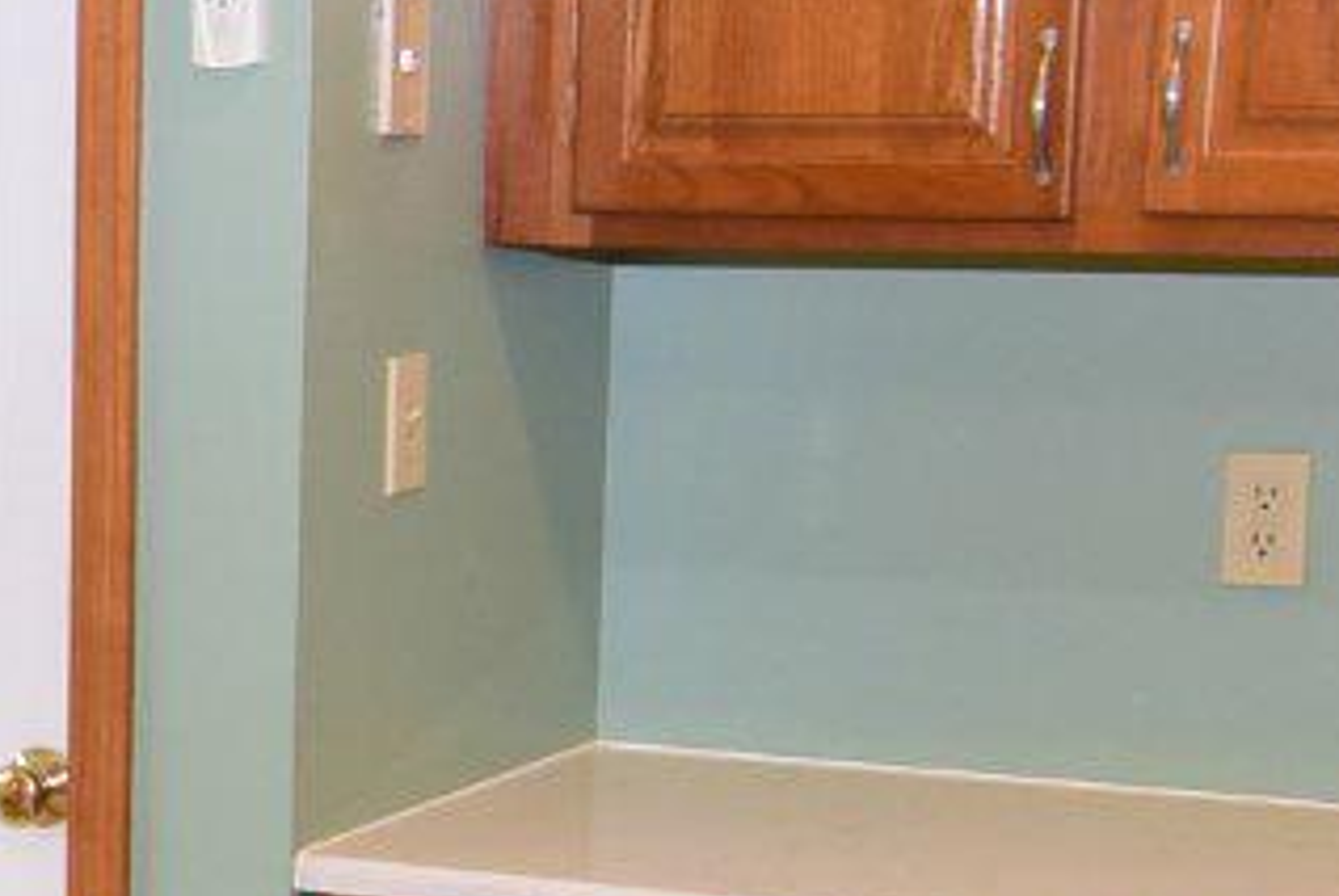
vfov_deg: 12.7
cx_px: -419
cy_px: 938
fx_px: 3956
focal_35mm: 106
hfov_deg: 17.9
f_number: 5.6
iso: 640
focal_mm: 11
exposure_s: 1/60
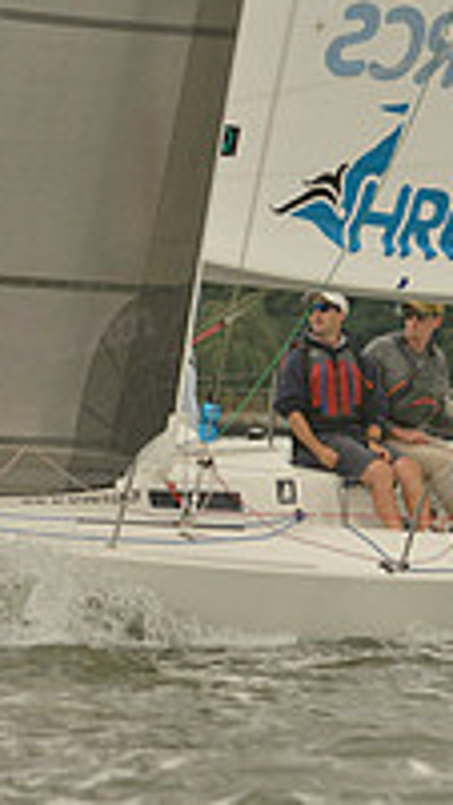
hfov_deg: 1.9
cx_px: 365
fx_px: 13566
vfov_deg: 3.4
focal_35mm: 635
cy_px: 114
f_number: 6.3
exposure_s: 1/1250
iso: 400
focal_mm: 210
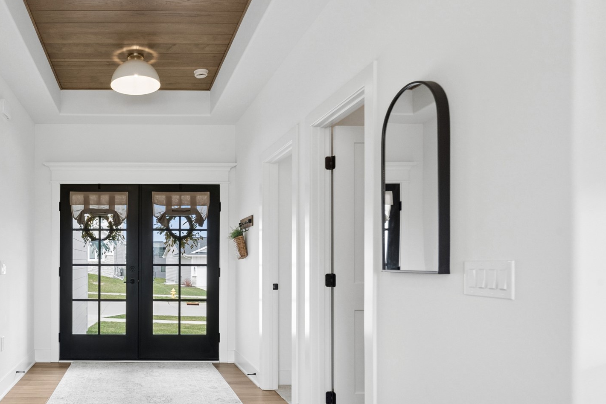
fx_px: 438
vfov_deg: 48.7
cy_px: 272
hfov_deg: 64.8
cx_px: 145
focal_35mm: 26
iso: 800
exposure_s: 1/100
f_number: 9
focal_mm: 17
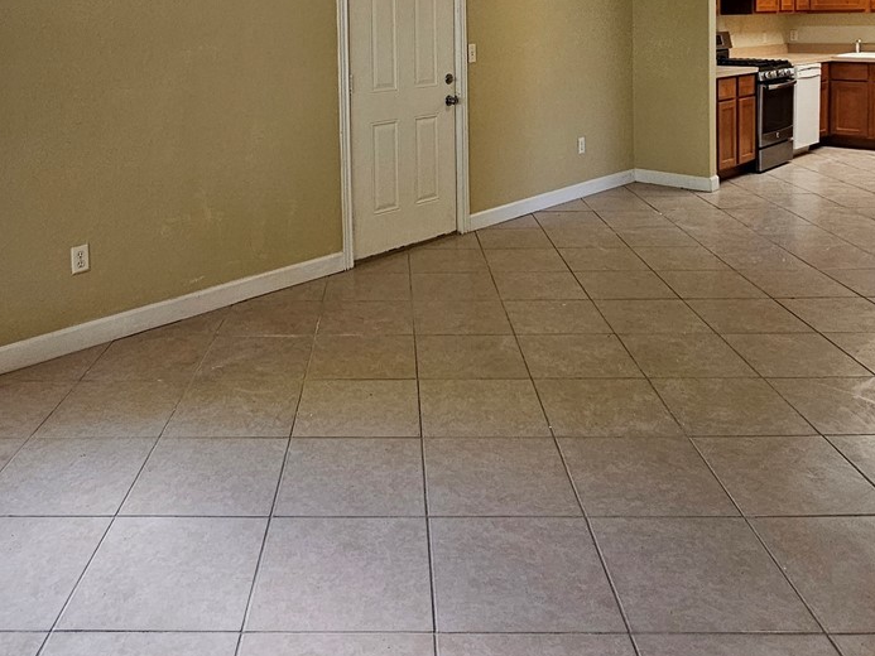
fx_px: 758
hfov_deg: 59.8
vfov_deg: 42.1
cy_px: 38
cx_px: 384
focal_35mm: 30
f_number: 2.2
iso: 200
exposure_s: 1/60
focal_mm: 2.2
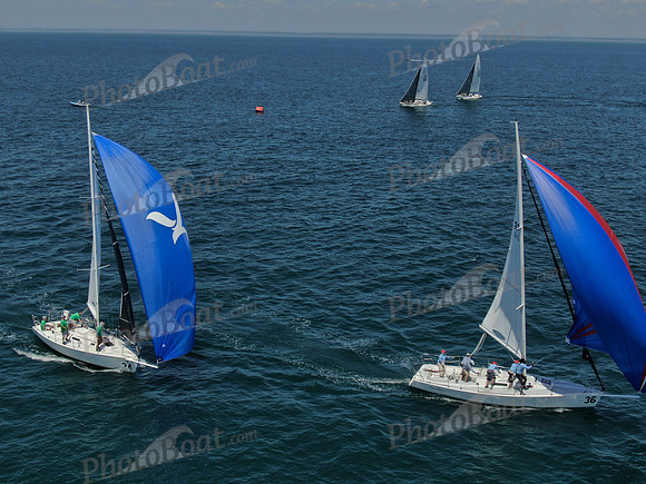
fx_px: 896
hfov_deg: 39.7
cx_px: 323
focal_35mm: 48
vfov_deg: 30.3
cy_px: 242
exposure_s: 1/1600
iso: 100
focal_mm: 8.6
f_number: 3.8
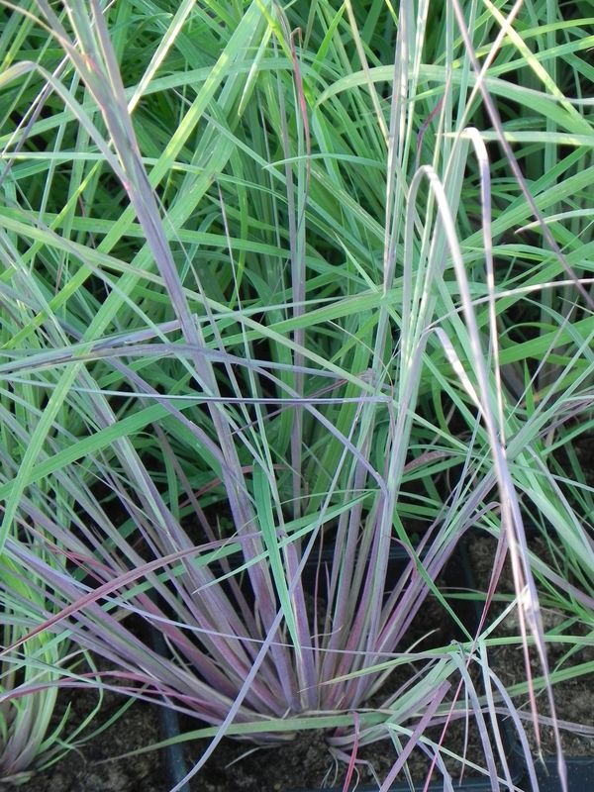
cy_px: 396
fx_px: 4850
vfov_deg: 9.3
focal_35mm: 212
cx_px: 297
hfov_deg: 7.0
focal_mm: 37.7
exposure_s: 1/40
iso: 160
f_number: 4.5
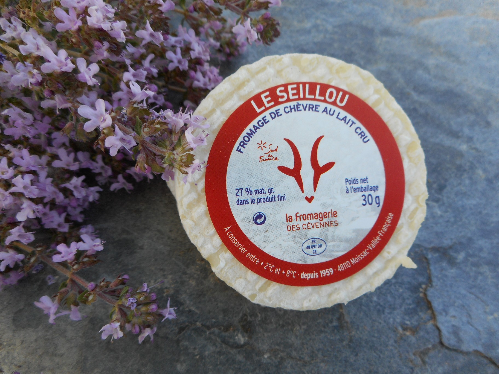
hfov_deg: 69.4
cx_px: 250
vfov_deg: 54.9
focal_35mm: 25
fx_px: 360
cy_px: 187
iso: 80
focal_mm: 4.5
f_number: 3.7
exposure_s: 1/100
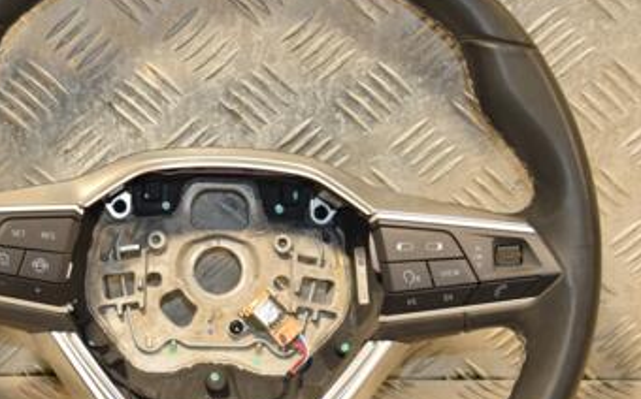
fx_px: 1885
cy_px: 260
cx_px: 185
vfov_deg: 12.1
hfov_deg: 19.2
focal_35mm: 108
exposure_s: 1/160
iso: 800
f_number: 4.8
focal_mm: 40
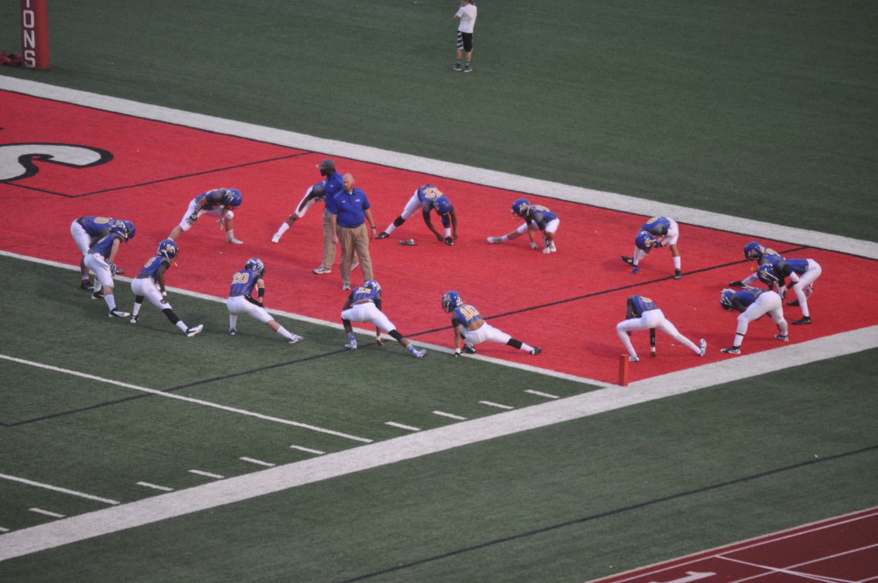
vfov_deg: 5.7
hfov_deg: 8.6
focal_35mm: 240
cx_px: 439
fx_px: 5846
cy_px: 292
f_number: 5.3
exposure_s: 1/320
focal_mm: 160
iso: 1600
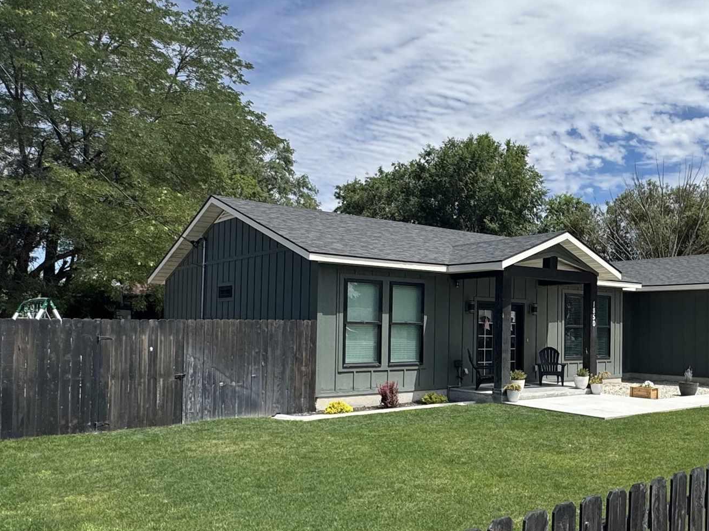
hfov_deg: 53.2
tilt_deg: +1.1
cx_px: 521
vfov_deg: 42.8
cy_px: 311
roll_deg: -0.8
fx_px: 676
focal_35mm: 33
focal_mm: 2.22
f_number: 2.2
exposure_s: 1/2494
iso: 50
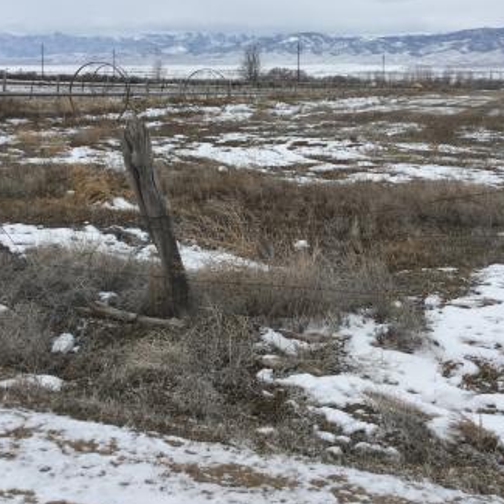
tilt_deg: -8.4
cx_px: 248
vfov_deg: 31.5
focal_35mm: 54
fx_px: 890
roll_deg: -1.1
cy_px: 191
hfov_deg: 31.6
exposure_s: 1/2331
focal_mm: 3.3
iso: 25
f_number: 2.4
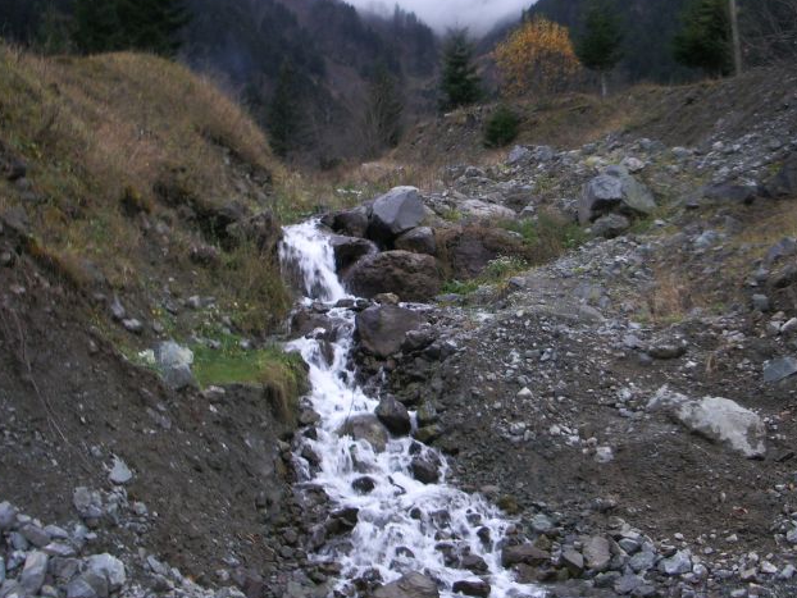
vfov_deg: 32.0
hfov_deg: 41.8
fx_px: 1036
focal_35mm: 45
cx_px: 497
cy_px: 222
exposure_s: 1/40
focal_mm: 5.8
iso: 100
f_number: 2.6
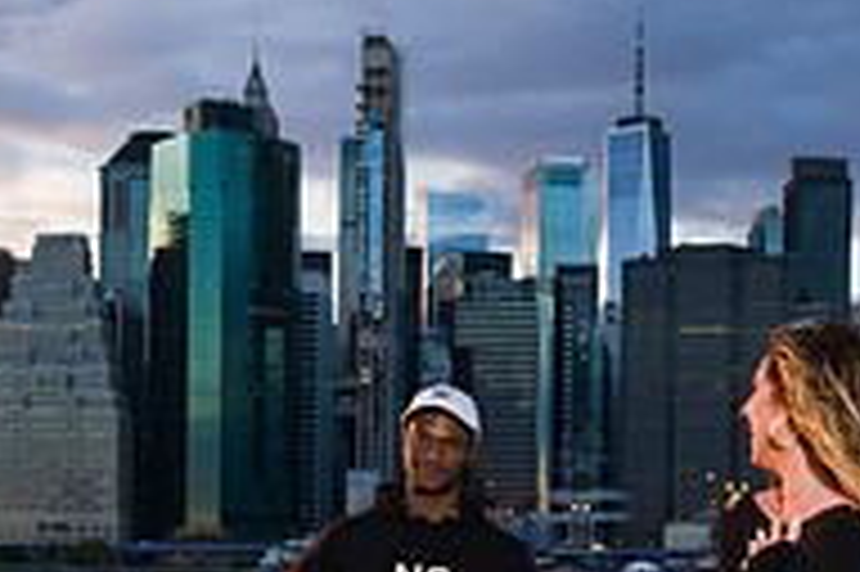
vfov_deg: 16.7
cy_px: 619
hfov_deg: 25.7
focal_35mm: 79
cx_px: 473
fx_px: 1886
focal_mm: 26
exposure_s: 1/125
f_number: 5
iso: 200
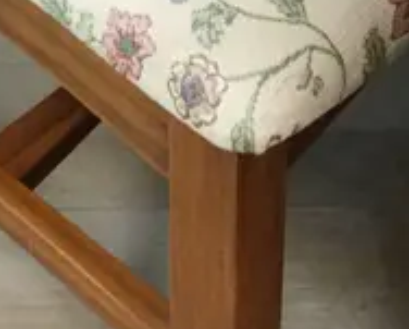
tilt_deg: -34.2
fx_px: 1867
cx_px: 131
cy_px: -353
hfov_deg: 12.5
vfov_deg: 9.3
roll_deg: -0.4
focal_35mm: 154
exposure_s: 1/17
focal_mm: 4.15
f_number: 2.2
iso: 50
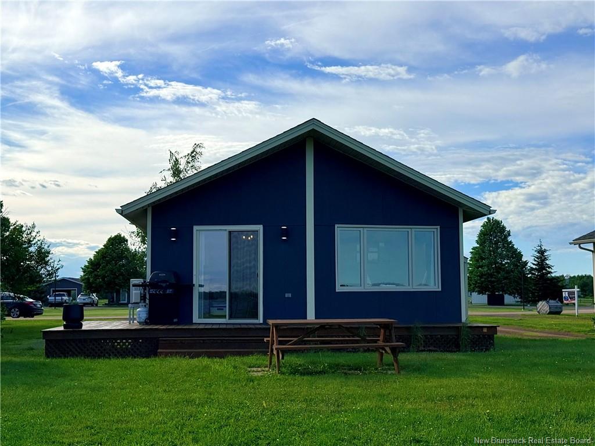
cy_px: 223
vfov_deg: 30.3
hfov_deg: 39.7
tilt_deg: +4.9
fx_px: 825
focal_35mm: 48
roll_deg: -0.1
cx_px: 298
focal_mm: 6.76
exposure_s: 1/8772
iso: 64
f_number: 1.78
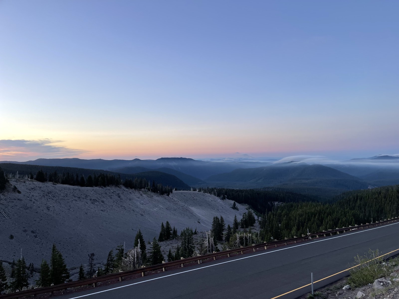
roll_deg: +1.2
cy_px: 150
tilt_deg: +0.7
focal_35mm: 26
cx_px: 200
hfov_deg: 67.3
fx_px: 300
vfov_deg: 53.1
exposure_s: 1/121
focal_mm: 5.1
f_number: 1.6
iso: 50
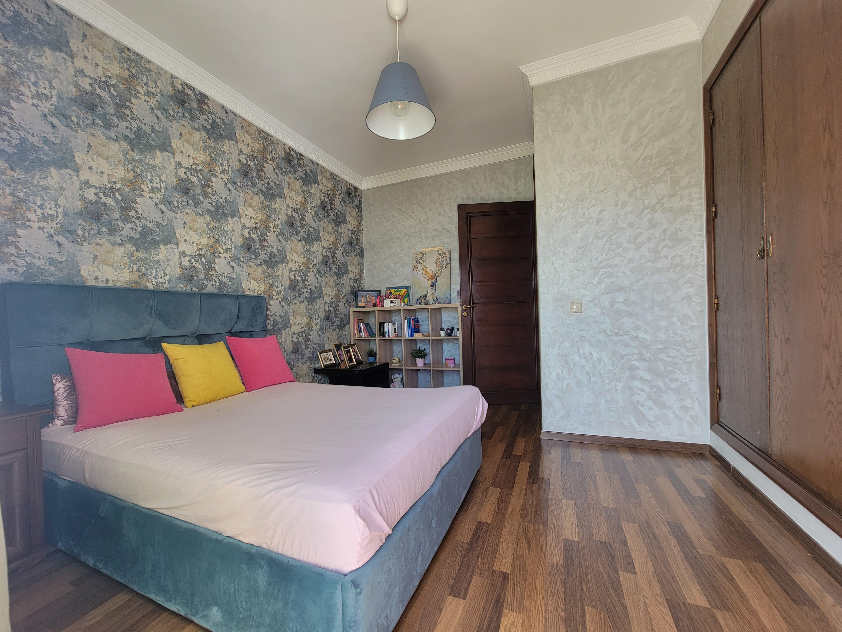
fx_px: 316
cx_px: 421
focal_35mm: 13
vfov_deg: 89.9
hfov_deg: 106.2
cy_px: 316
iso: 80
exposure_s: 1/120
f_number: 2.2
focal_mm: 2.2
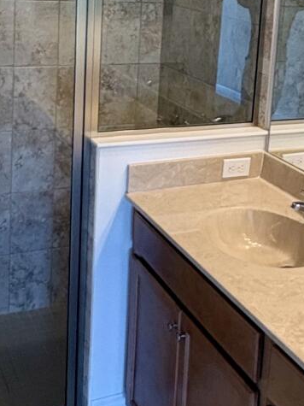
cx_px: 188
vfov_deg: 31.6
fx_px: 691
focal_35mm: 59
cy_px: 62
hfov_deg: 24.7
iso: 160
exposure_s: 1/120
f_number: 2.2
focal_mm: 2.22
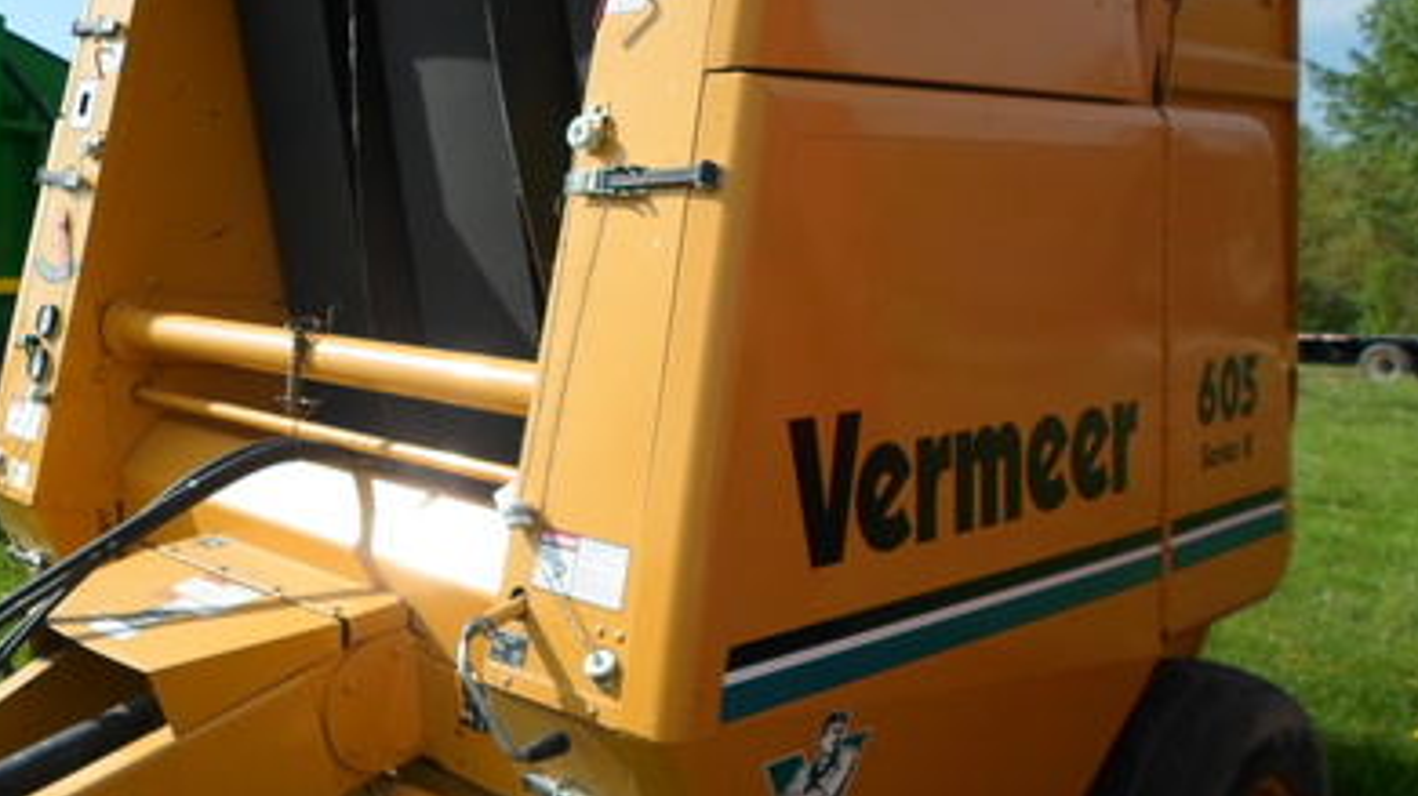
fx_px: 1428
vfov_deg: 31.1
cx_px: 513
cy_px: 349
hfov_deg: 52.1
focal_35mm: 38
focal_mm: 4.5
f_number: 2.5
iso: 80
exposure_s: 1/1500
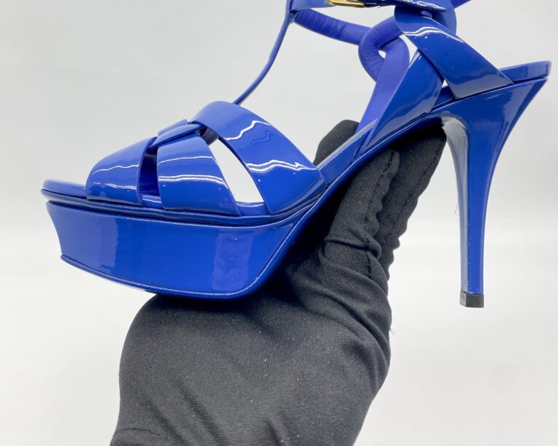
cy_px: 99
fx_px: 561
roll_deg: +1.3
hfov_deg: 52.8
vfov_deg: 41.7
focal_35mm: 34
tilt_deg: -20.2
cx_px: 280
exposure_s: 1/100
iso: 40
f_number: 1.8
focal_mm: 4.25
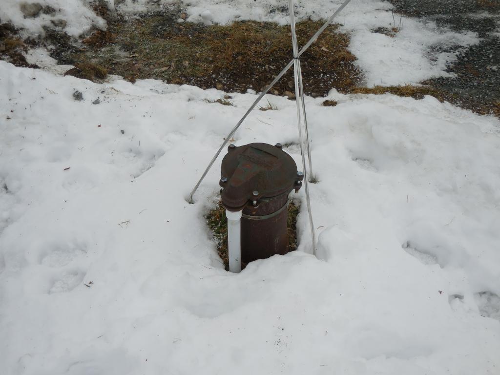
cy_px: 188
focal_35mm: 39
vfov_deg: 36.8
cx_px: 250
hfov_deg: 47.9
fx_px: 563
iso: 125
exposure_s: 1/1000
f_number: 3.9
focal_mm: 7
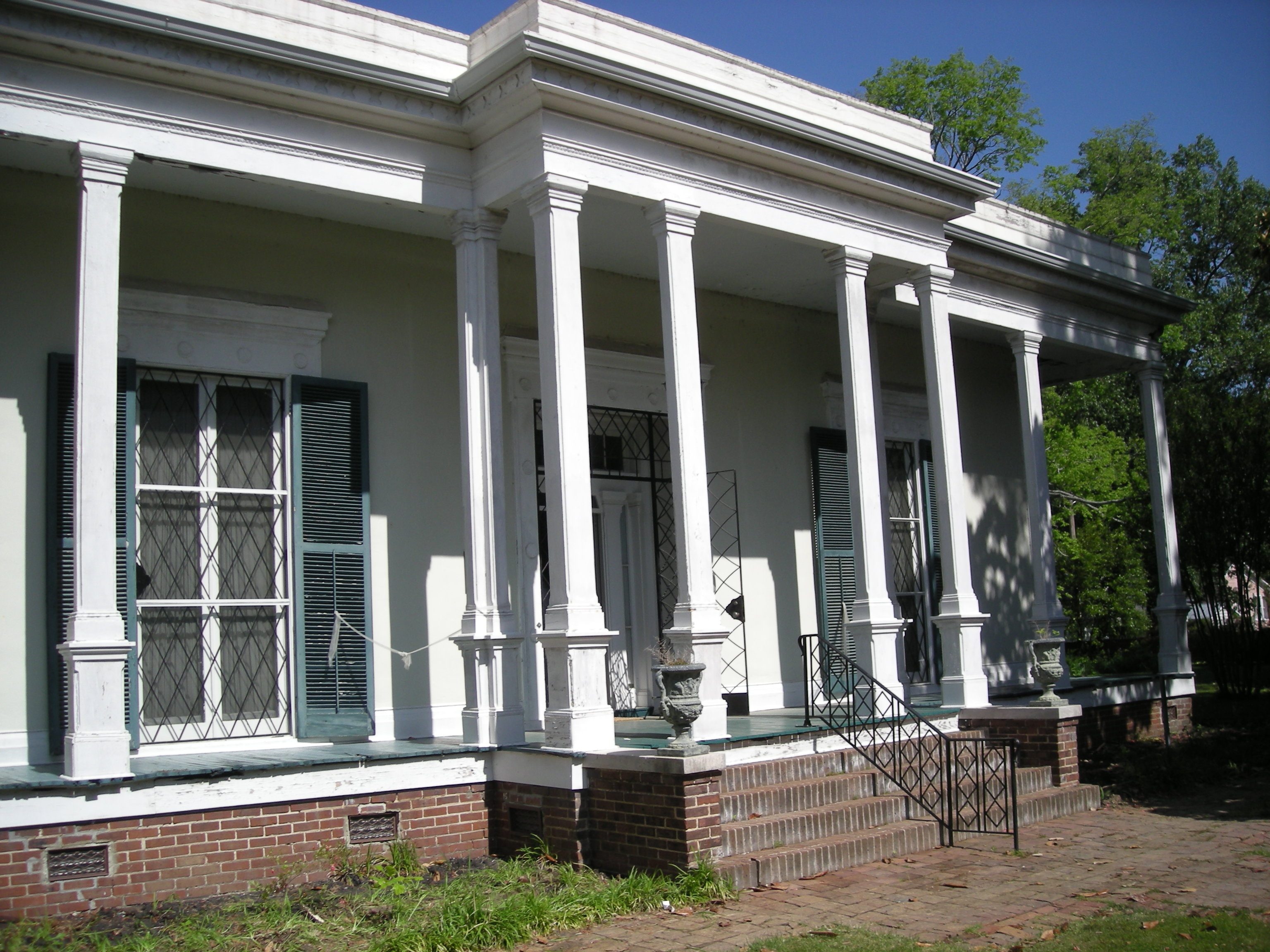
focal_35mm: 35
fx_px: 1284
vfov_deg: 40.7
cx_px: 635
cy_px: 476
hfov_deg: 52.6
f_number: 5.7
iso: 50
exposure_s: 1/312
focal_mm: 5.7
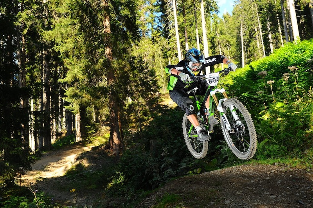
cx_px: 156
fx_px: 365
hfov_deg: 46.4
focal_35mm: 42
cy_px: 104
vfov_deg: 31.8
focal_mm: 42
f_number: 6.3
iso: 640
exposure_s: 1/400
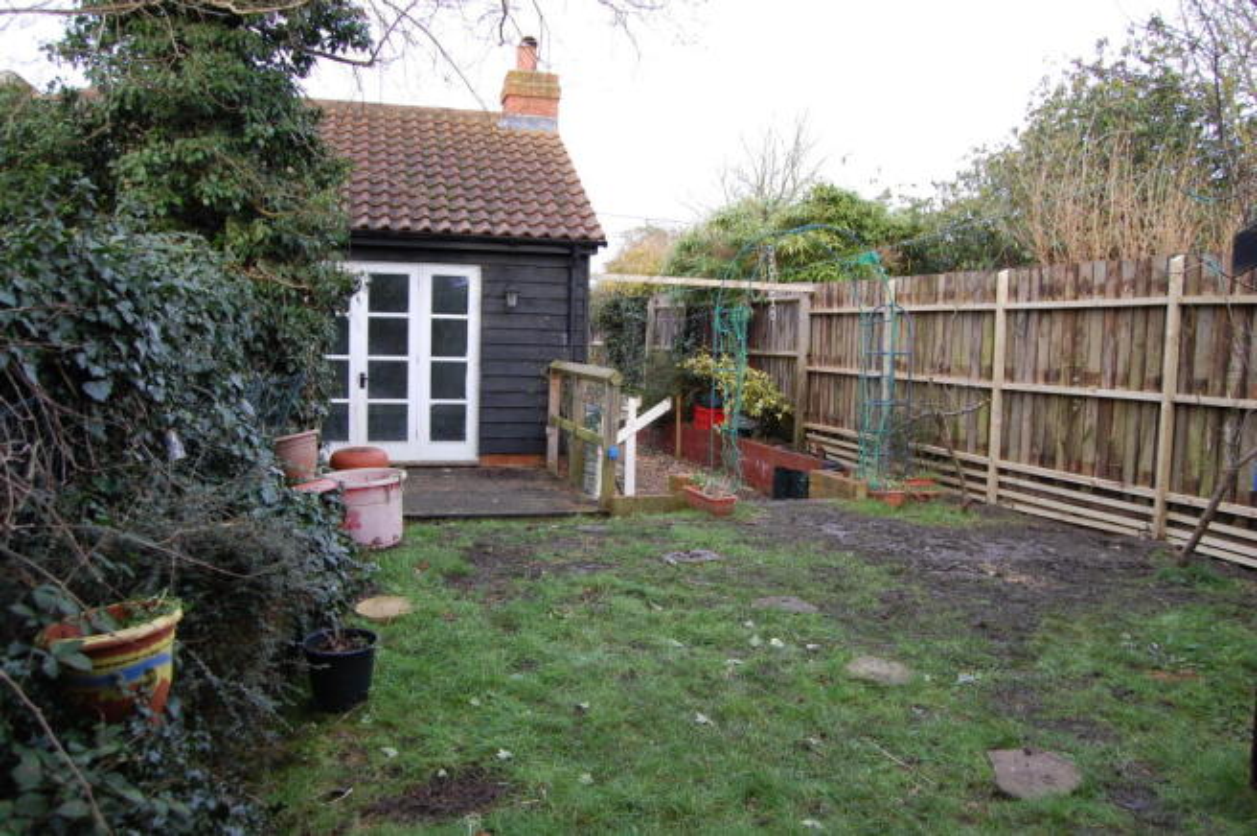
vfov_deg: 47.8
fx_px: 942
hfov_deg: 67.4
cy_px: 418
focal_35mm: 27
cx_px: 628
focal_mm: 18
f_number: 5.6
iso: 360
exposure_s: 1/125
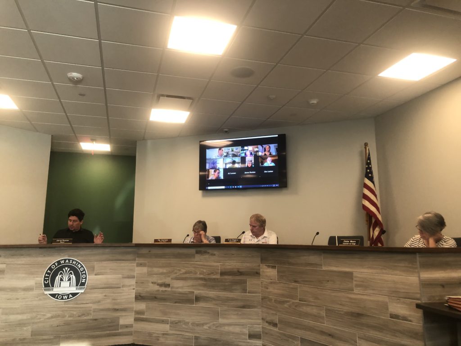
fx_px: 373
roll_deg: +0.7
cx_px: 230
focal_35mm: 28
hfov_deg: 63.4
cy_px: 173
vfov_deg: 49.7
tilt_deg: +9.2
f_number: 1.8
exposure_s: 1/30
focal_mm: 3.99
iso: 40
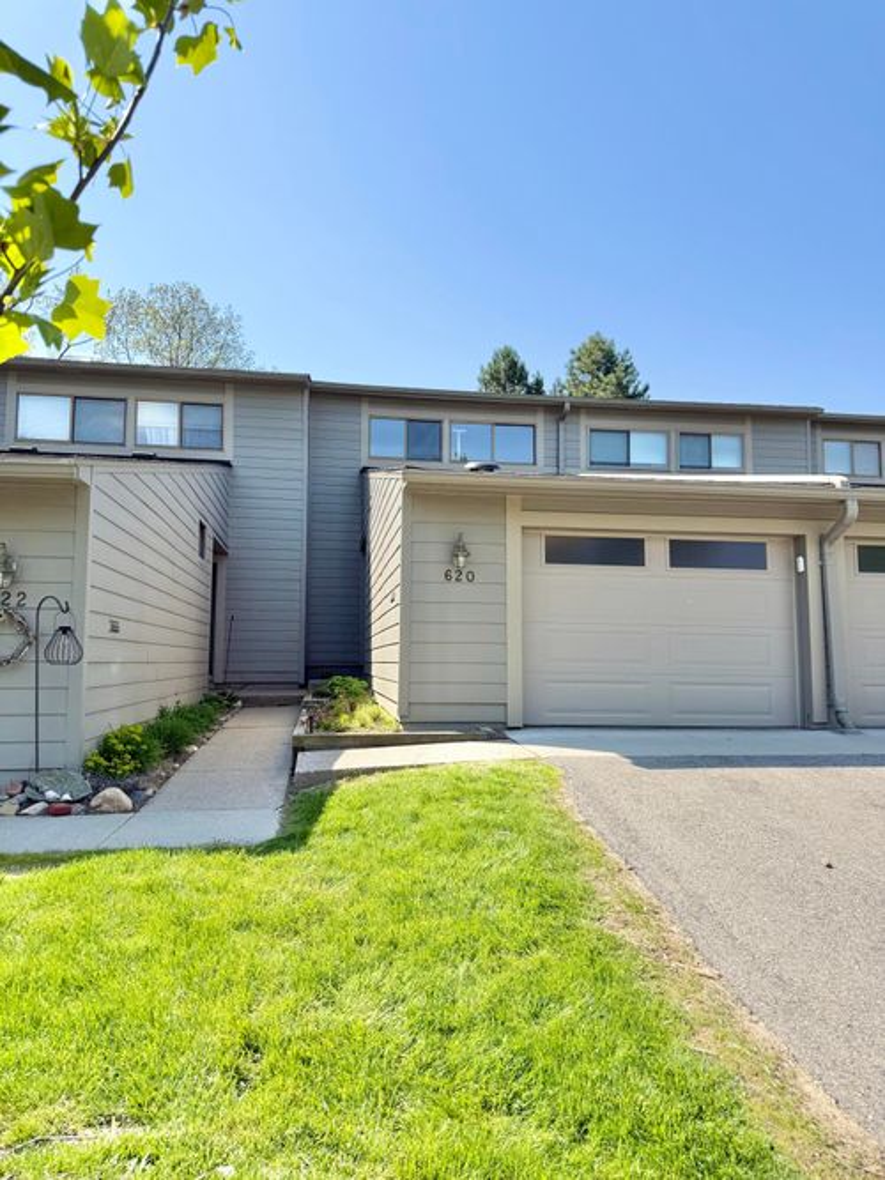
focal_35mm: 24
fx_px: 818
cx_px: 442
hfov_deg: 56.8
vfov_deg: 71.6
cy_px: 590
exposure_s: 1/4167
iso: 80
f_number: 1.78
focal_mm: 6.76
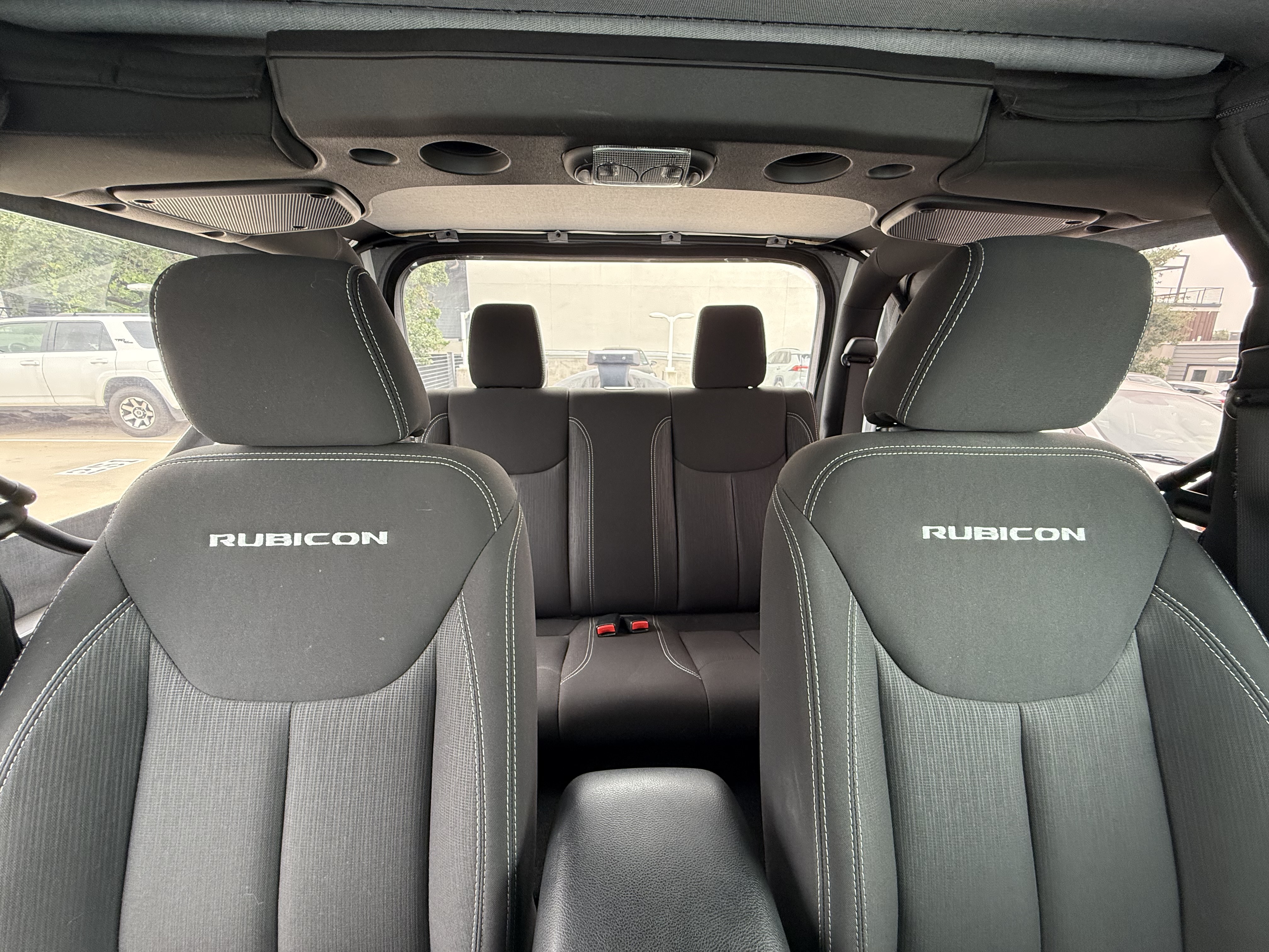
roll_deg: -0.7
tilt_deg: -14.6
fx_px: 513
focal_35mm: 14
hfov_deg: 102.1
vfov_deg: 85.7
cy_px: 476
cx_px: 634
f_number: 2.2
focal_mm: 2.22
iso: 160
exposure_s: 1/99
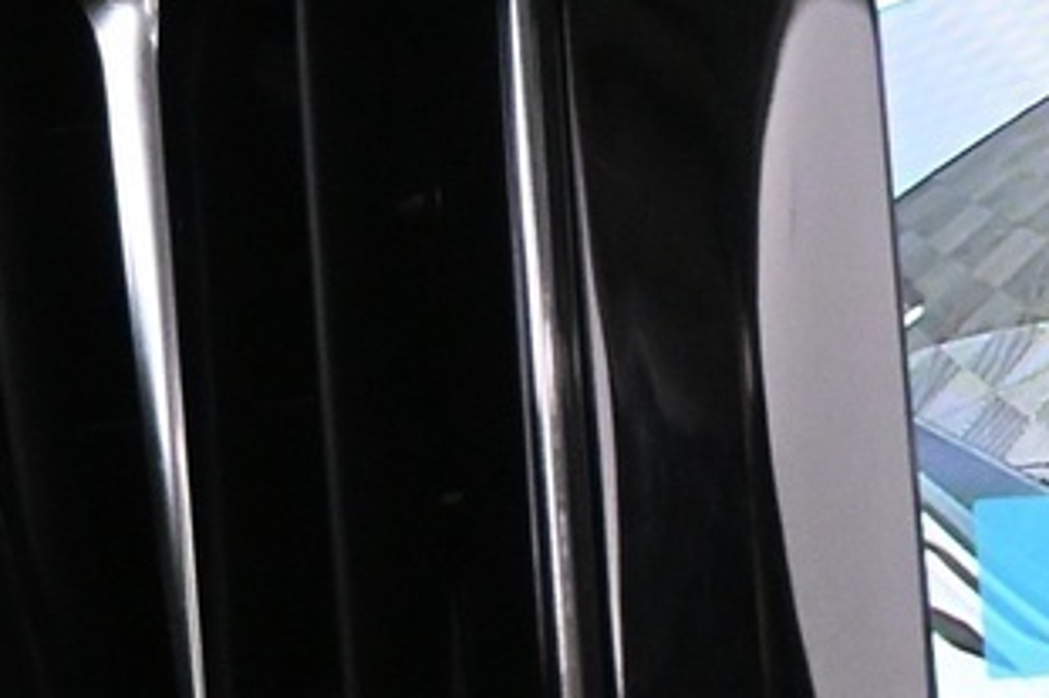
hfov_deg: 15.6
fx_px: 3640
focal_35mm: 125
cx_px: 1369
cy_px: -71
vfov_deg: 10.8
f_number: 3.5
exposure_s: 1/50
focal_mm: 16
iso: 4000
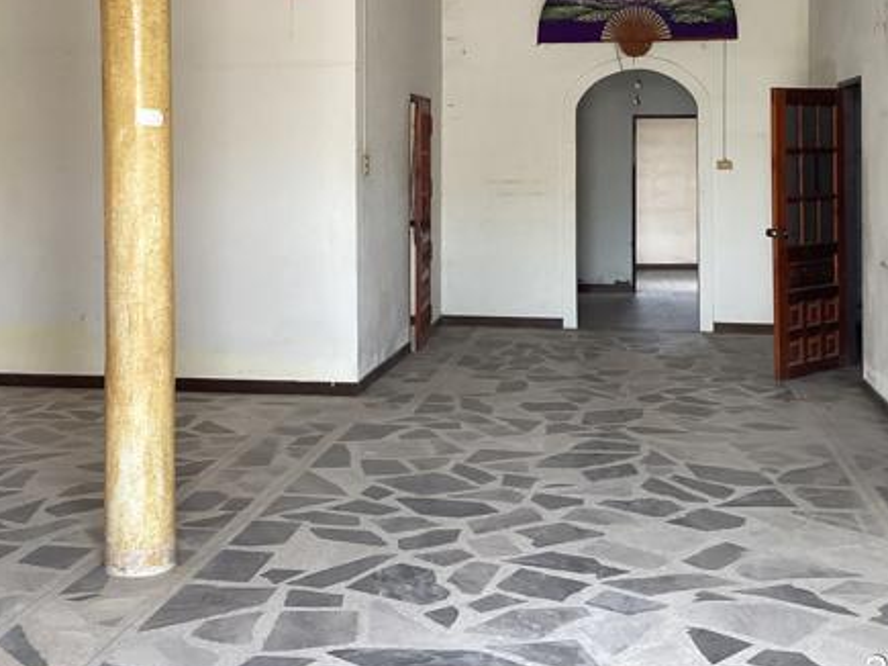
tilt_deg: -1.8
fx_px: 1205
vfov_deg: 30.5
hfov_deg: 40.4
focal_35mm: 47
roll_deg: +0.1
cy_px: 189
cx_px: 402
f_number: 2.4
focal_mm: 3.3
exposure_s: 1/60
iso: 160
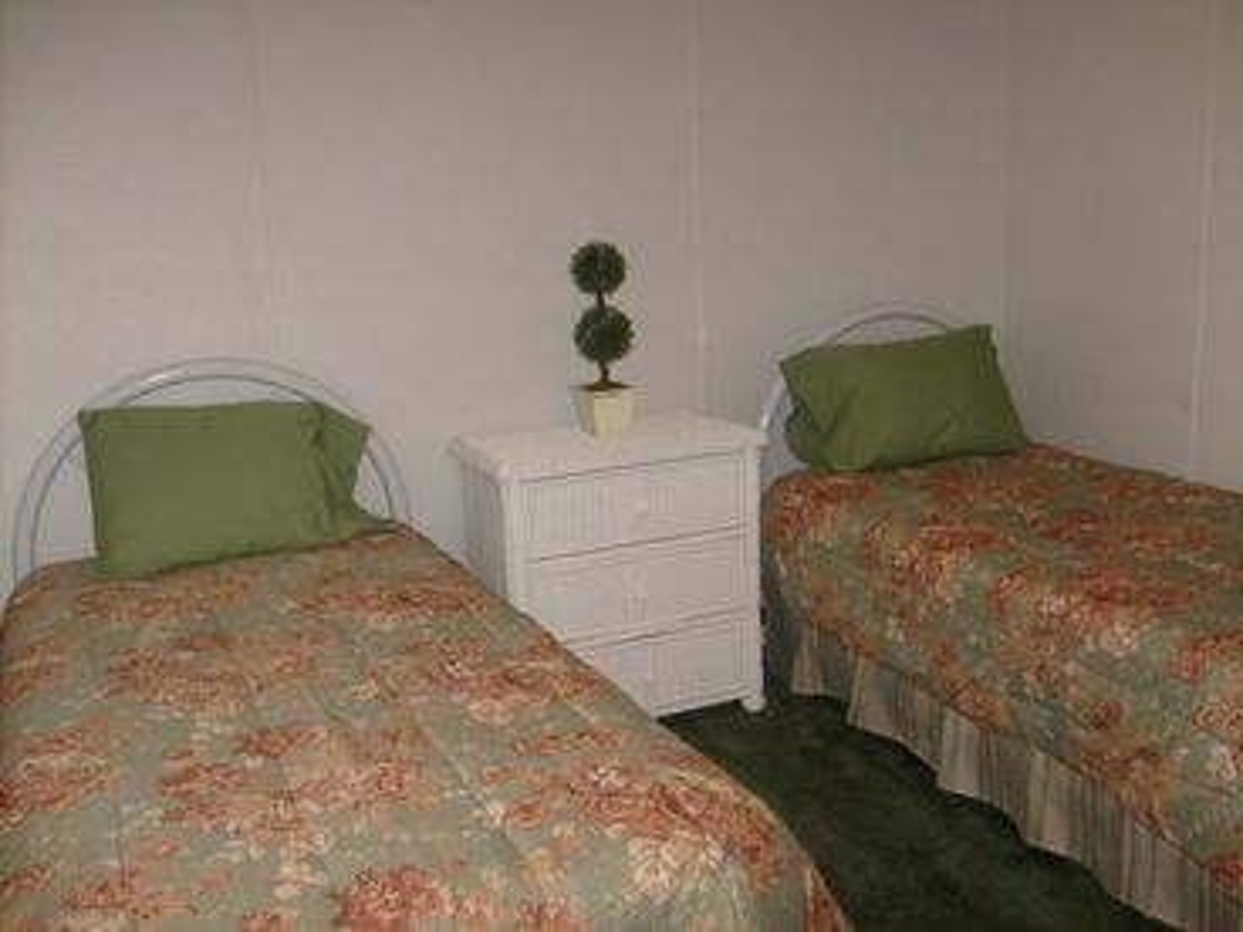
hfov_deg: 52.6
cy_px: 466
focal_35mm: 35
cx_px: 622
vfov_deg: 40.7
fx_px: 1257
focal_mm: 5.8
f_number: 2.8
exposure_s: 1/45
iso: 100
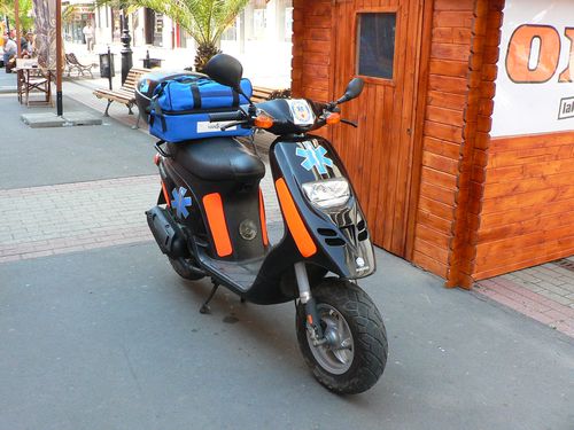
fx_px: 580
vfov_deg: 40.7
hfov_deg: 52.6
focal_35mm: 35
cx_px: 287
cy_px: 215
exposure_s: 1/250
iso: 200
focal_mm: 6
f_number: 4
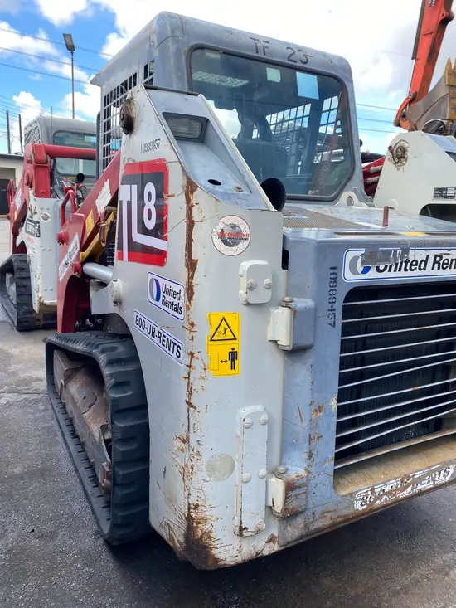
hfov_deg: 53.1
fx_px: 457
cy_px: 304
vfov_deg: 67.3
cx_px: 228
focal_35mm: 26
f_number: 1.8
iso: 32
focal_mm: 4.25
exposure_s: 1/302
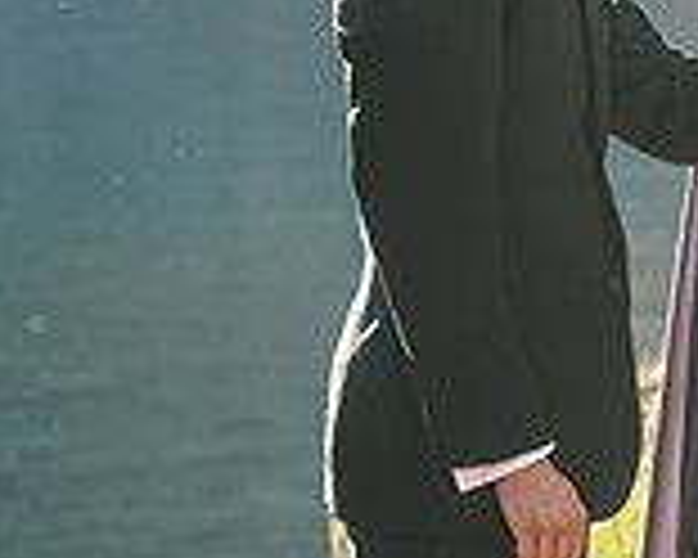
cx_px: 1004
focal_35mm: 348
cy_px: 25
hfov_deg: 5.5
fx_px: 7189
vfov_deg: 4.4
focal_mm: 66
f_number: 3.6
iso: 200
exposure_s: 1/320
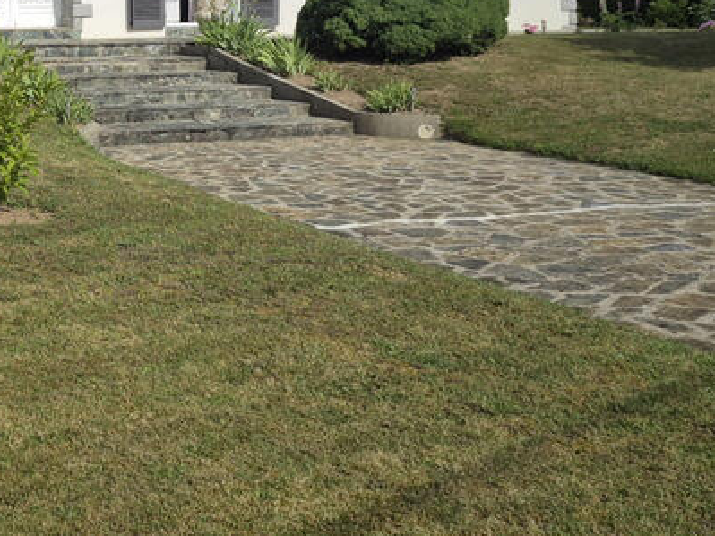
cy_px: 18
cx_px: -9
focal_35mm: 59
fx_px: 1218
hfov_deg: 30.3
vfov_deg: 23.9
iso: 25
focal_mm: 5.4
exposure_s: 1/1856
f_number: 1.8
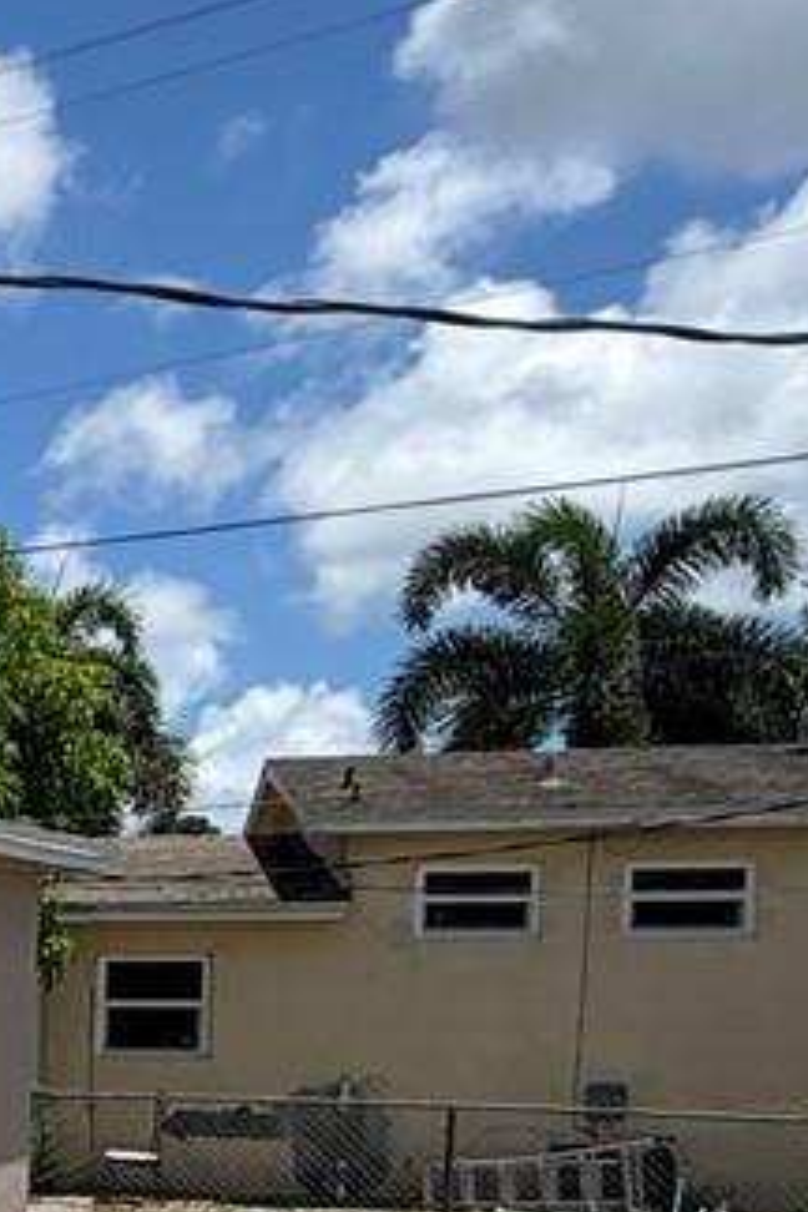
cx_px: -1070
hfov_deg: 14.0
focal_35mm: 72
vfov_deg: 27.0
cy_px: 1122
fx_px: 2424
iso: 20
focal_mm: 2.22
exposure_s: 1/1312
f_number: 2.2
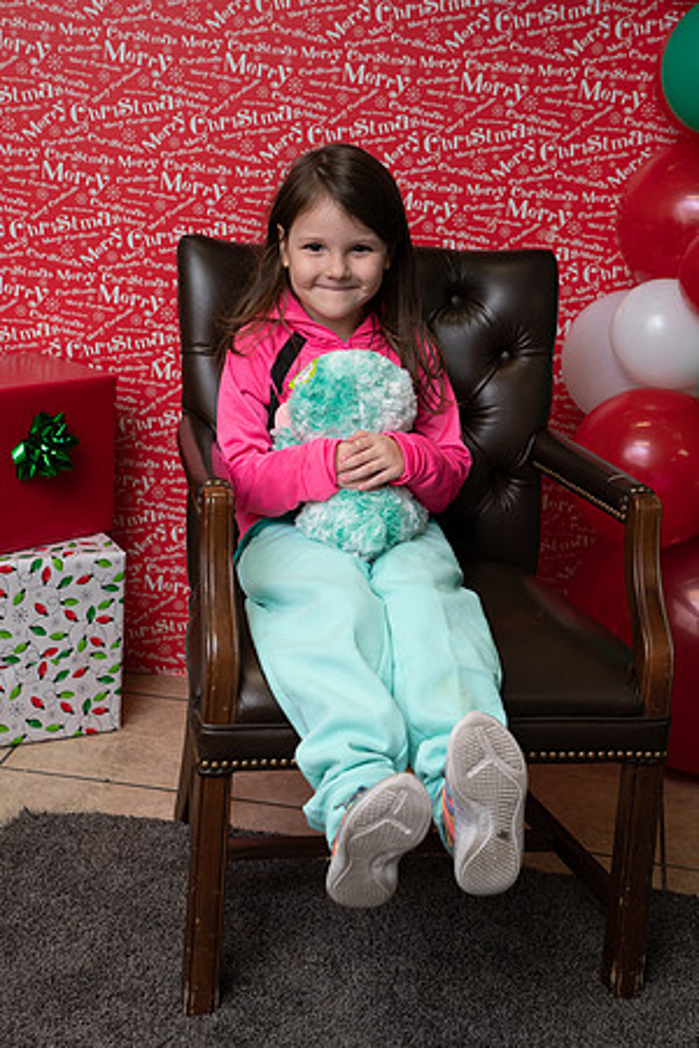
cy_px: 524
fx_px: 1660
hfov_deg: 23.8
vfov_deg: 35.1
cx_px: 350
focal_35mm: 57
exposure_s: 1/80
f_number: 5
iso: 400
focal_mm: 57
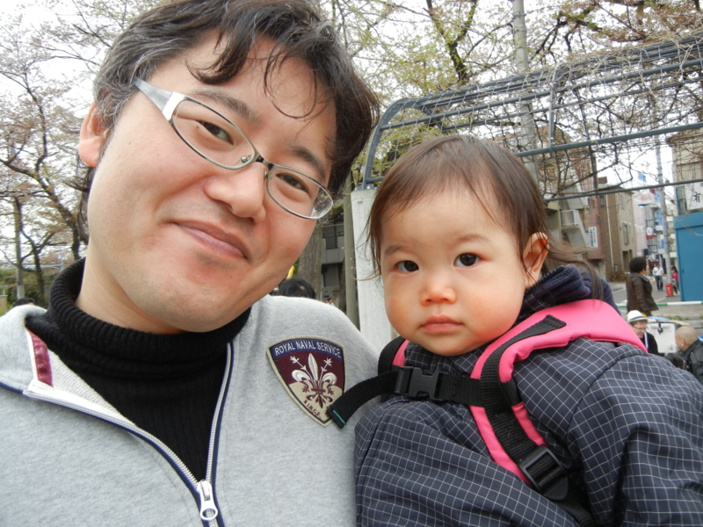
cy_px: 264
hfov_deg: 60.0
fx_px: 609
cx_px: 352
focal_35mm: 30
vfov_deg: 46.8
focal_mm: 5.4
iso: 160
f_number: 3.5
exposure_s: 1/262
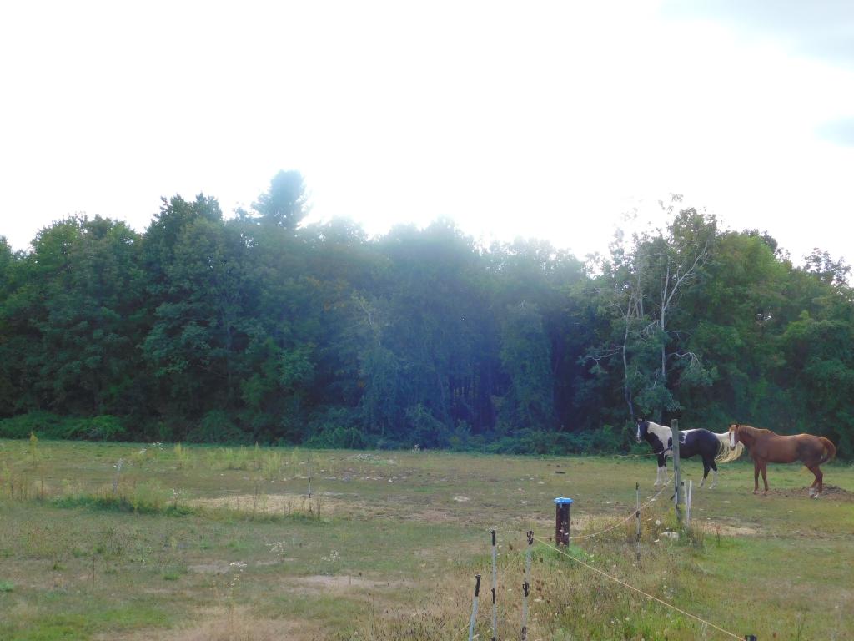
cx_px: 427
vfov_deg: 32.2
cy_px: 320
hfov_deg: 42.1
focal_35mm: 45
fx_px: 1110
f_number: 3.7
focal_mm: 8
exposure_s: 1/400
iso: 125
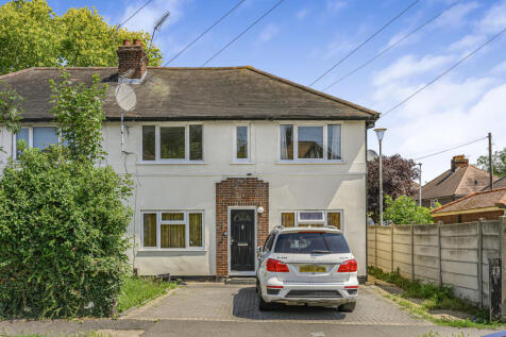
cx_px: 253
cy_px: 168
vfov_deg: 43.6
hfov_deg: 61.9
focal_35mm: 30
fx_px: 421
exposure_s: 1/400
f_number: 8
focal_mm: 30
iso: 100
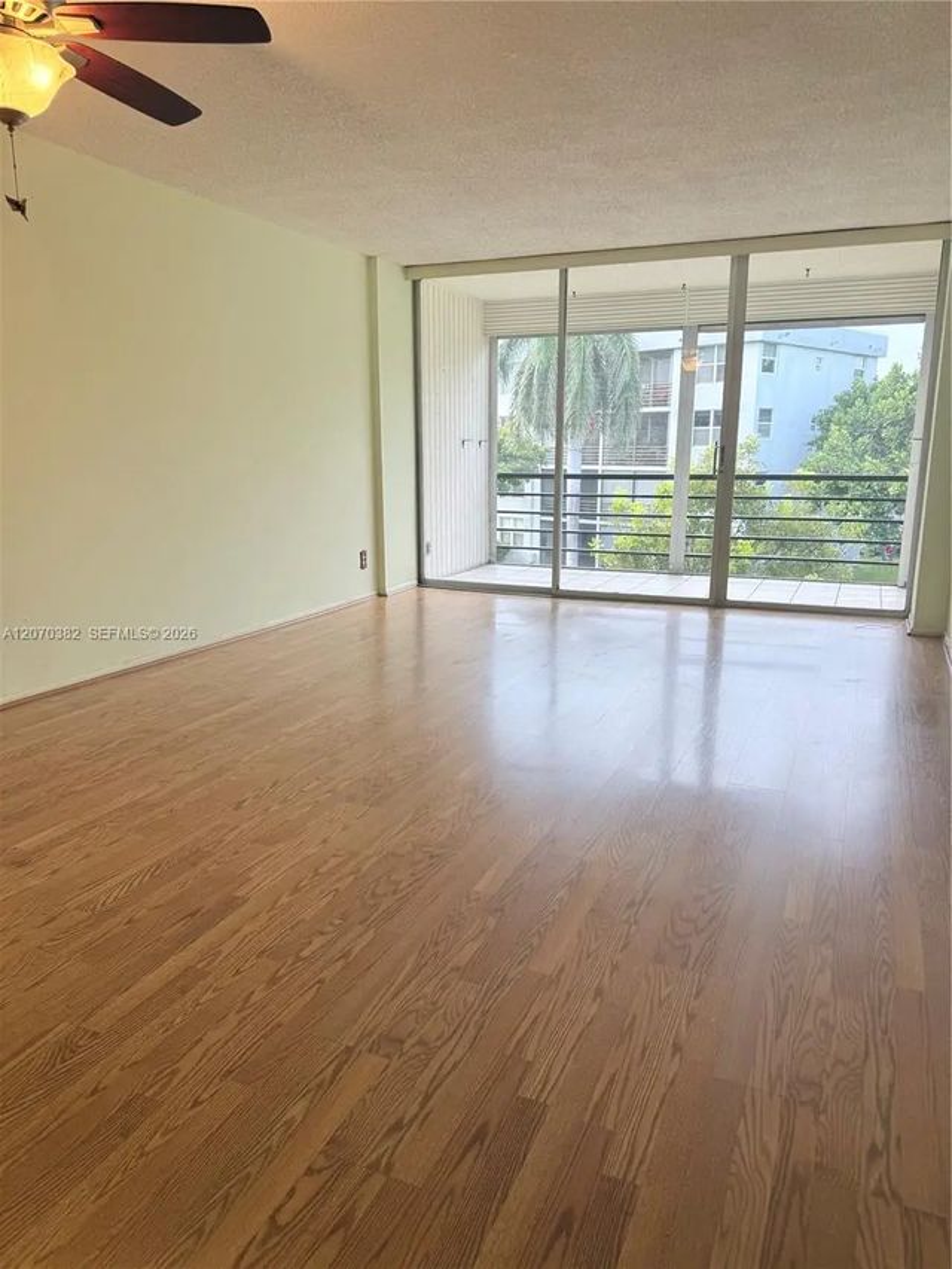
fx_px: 880
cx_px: 476
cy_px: 634
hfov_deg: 56.8
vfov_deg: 71.6
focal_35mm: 24
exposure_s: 1/120
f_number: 1.78
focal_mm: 6.76
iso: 100
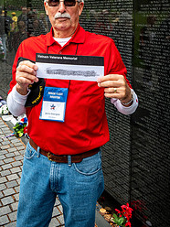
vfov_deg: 39.1
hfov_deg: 30.7
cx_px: 59
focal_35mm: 47
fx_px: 308
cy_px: 51
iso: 640
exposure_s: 1/640
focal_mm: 27
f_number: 8
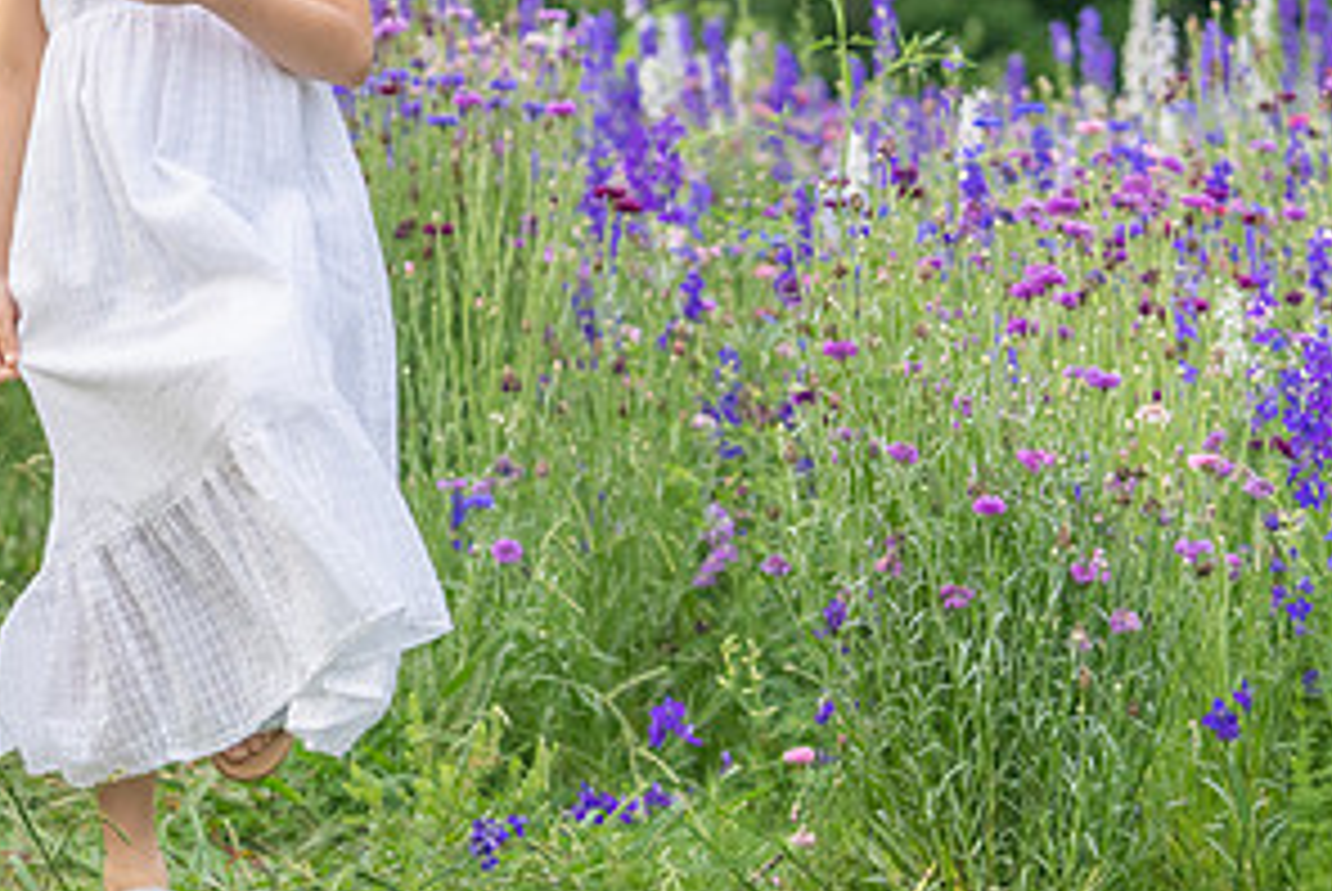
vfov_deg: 9.3
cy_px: 129
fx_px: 5444
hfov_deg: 13.8
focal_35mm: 147
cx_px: 85
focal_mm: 70
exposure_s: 1/1250
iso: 640
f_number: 3.2
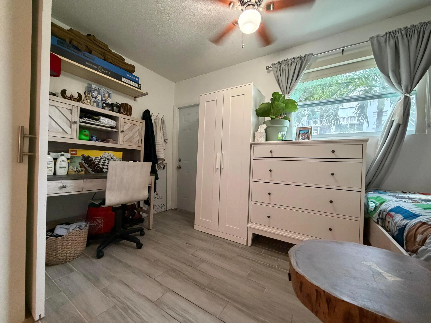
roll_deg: -1.8
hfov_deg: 102.1
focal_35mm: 14
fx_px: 174
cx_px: 216
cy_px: 162
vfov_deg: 85.7
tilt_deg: +0.1
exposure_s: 1/60
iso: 500
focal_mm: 2.22
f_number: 2.2
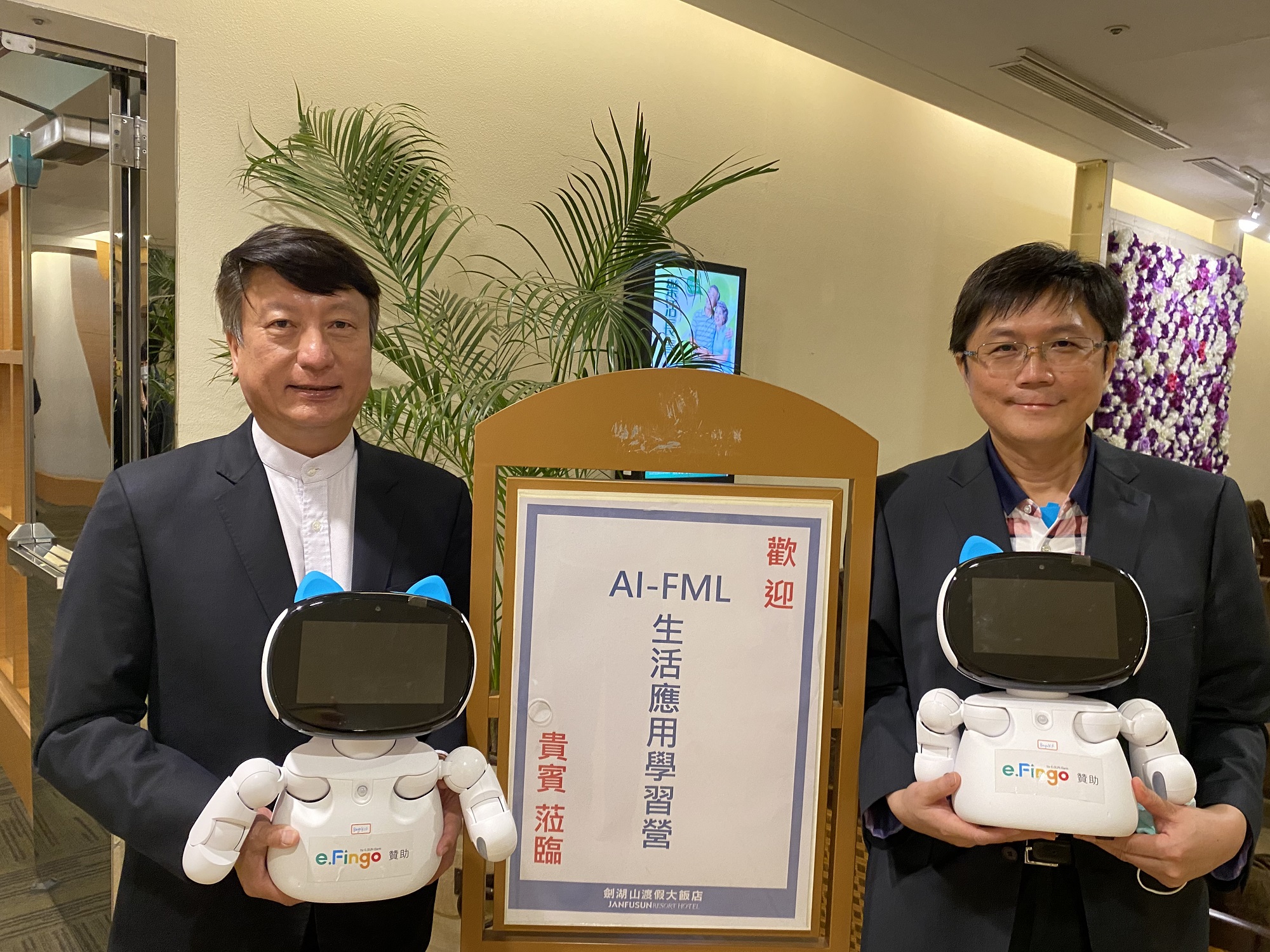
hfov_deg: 67.3
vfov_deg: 53.1
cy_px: 476
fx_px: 954
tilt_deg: -5.9
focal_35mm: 26
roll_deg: -2.8
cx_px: 635
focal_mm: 4.25
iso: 320
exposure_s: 1/60
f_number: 1.8
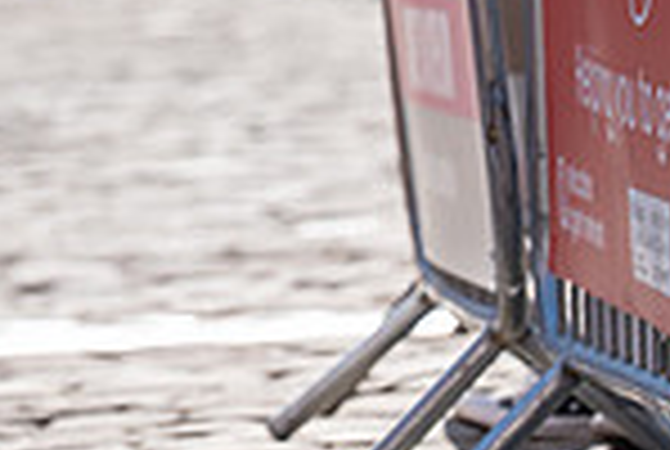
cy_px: -308
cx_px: -301
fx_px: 11375
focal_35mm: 610
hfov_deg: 3.4
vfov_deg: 2.3
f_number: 3.5
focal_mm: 157
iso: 160
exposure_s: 1/1000
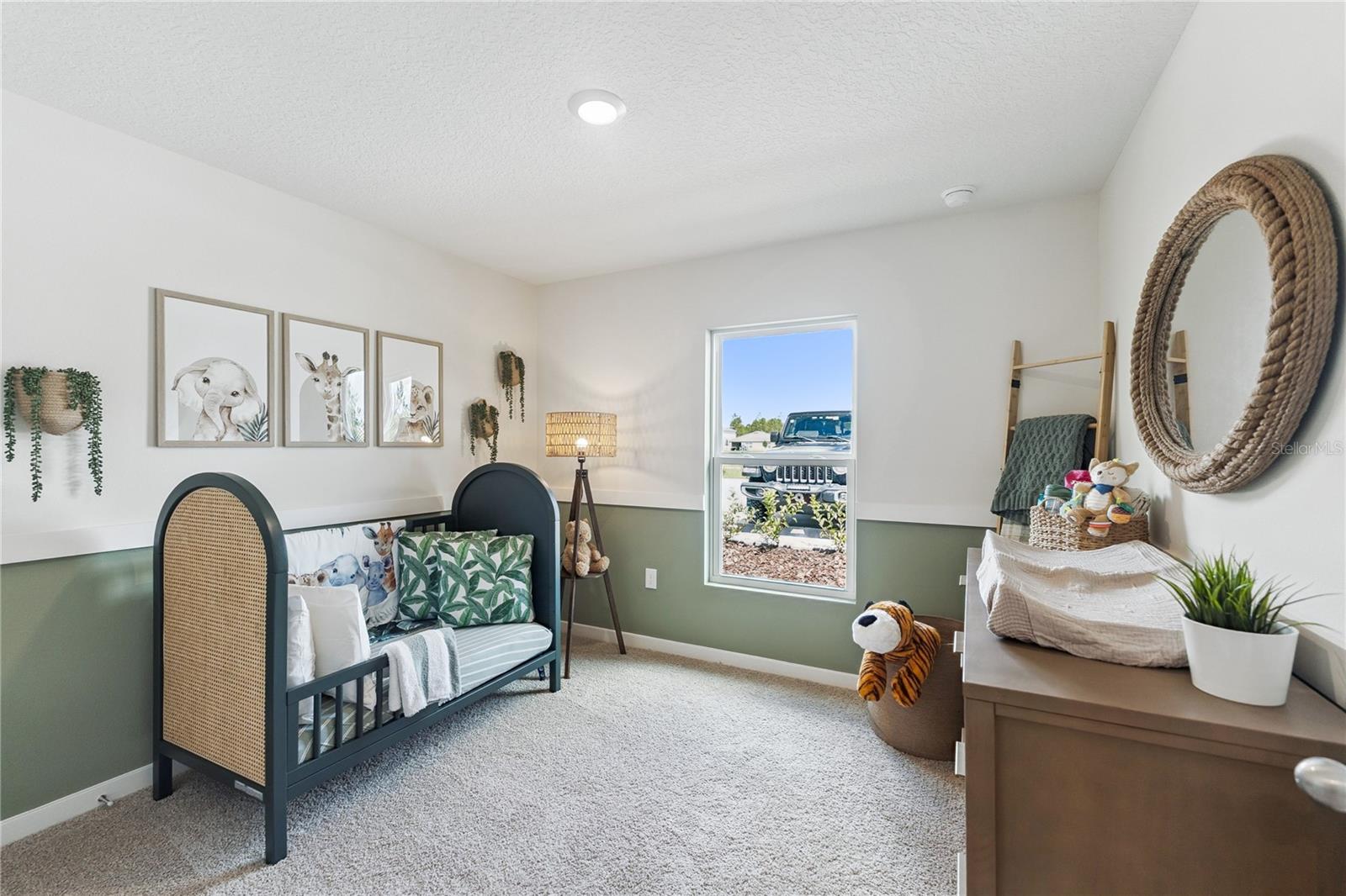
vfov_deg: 77.3
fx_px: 561
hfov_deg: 100.4
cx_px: 673
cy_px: 448
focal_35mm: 15
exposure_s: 1/160
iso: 125
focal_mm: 10
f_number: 2.8
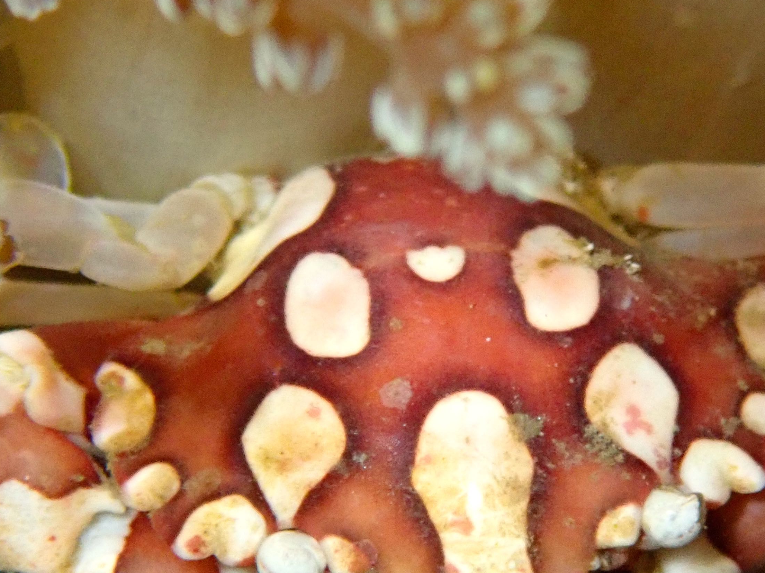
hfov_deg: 10.9
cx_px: 494
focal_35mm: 181
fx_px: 4000
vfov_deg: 8.2
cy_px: 257
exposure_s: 1/100
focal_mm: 18
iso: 800
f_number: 14
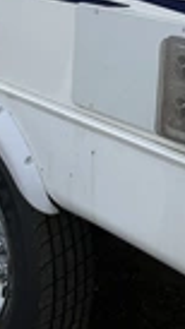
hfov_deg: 12.8
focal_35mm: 92
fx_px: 803
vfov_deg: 22.3
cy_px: -2
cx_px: 233
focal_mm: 3
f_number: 1.8
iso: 20
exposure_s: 1/122
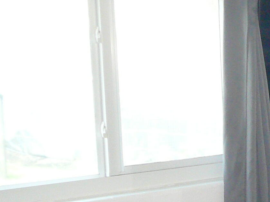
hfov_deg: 16.6
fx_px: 835
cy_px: 149
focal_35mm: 107
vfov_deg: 13.8
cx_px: 413
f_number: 2.8
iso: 320
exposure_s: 1/30
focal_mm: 5.2
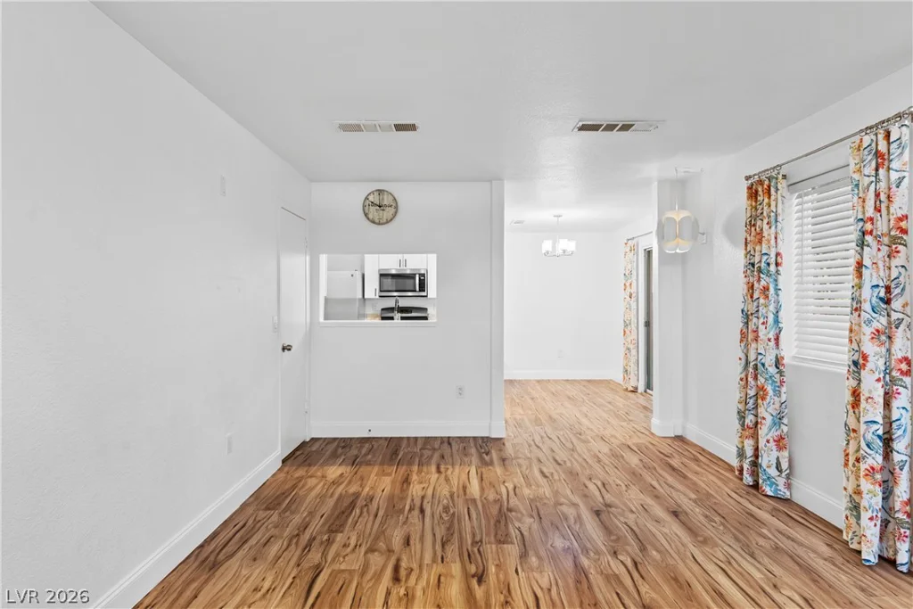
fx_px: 482
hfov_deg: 86.9
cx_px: 456
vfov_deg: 64.6
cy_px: 304
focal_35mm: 19
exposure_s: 1.3
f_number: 8
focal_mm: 19
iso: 400
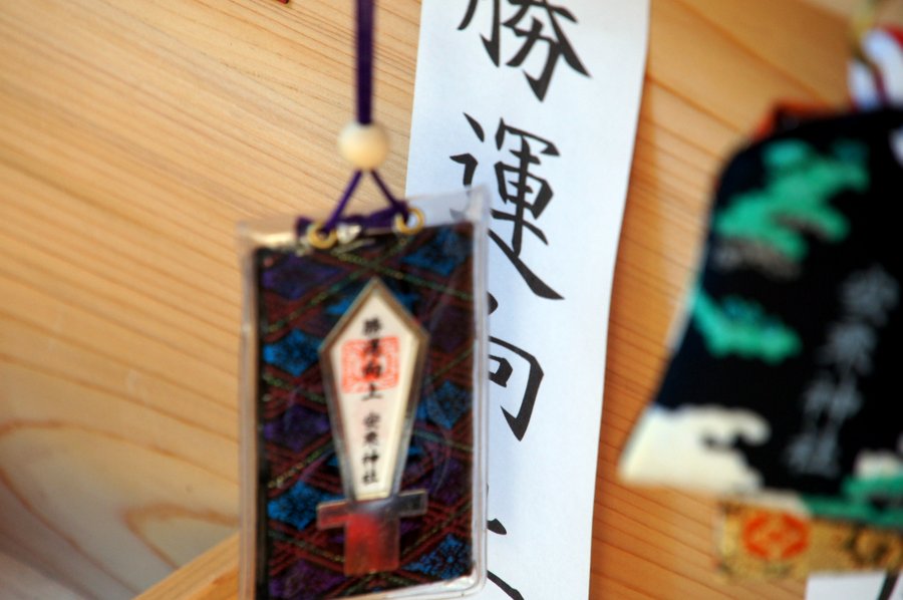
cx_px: 452
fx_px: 7517
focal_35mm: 300
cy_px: 300
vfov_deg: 4.6
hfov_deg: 6.9
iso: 640
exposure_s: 1/320
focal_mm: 200
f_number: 6.3
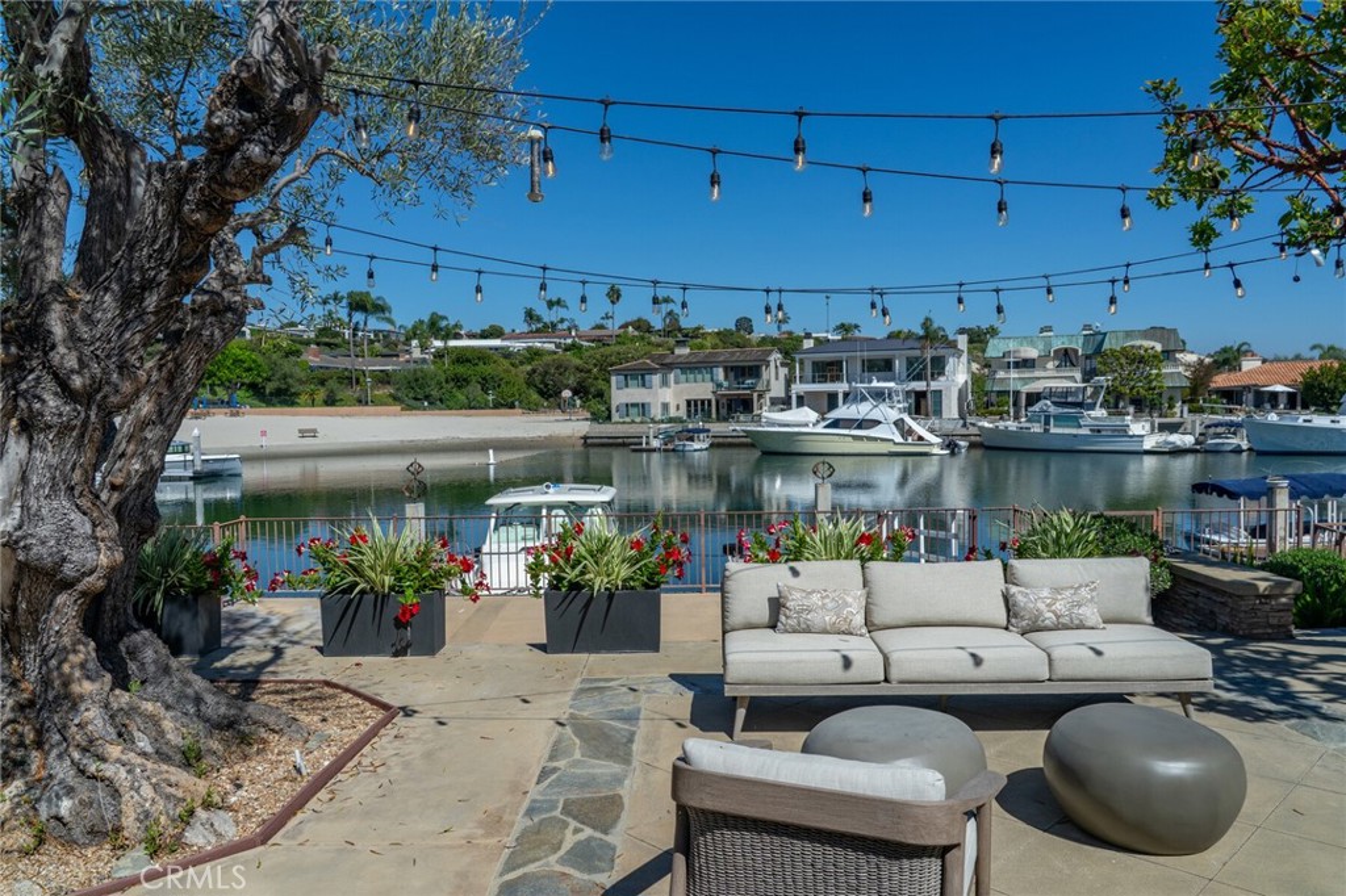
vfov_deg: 53.1
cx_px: 673
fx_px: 897
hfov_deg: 73.8
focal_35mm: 24
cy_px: 448
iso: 500
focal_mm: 24
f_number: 11
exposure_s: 1/1000
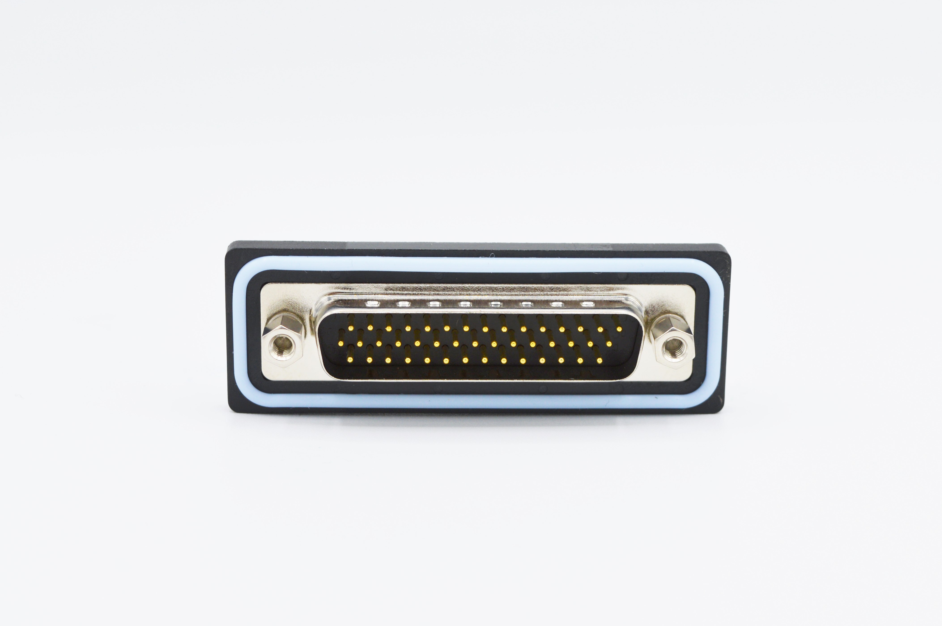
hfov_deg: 35.1
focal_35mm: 57
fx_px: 1490
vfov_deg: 23.7
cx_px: 471
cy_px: 313
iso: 100
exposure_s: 1/250
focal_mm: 38
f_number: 8
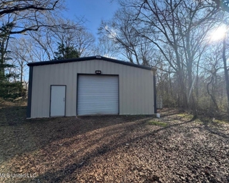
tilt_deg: +2.8
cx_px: 124
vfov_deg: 84.0
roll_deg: -0.2
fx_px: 102
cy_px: 89
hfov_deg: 96.6
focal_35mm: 15
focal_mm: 2.22
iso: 50
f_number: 2.2
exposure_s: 1/669
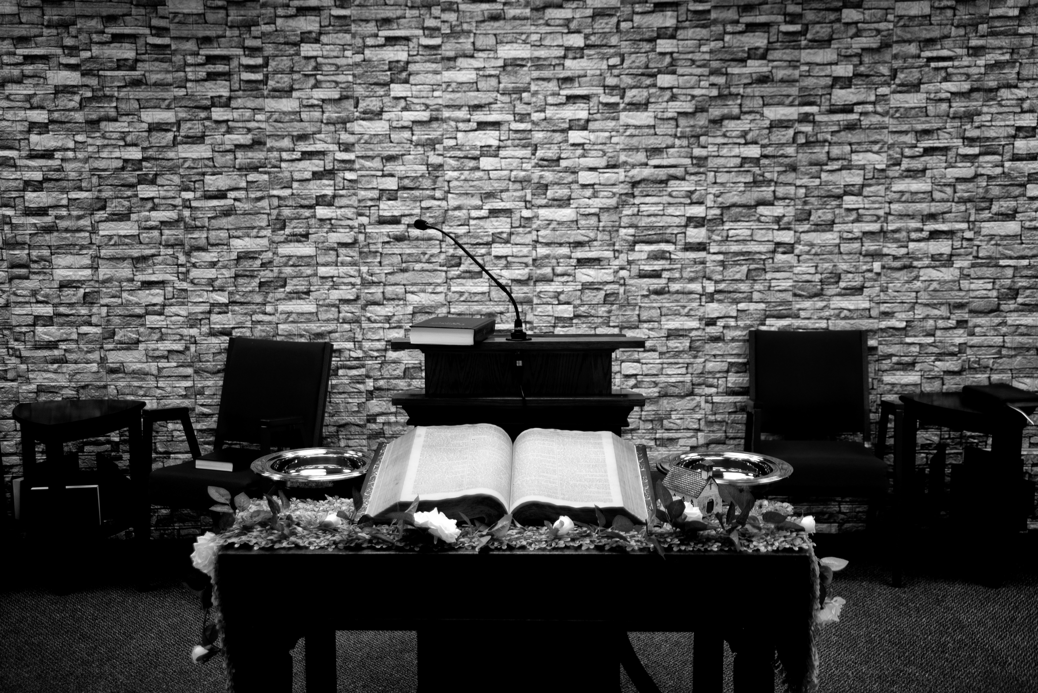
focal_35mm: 42
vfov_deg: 31.9
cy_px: 346
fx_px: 1211
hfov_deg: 46.4
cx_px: 519
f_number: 4.5
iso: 400
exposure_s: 1/50
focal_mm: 42
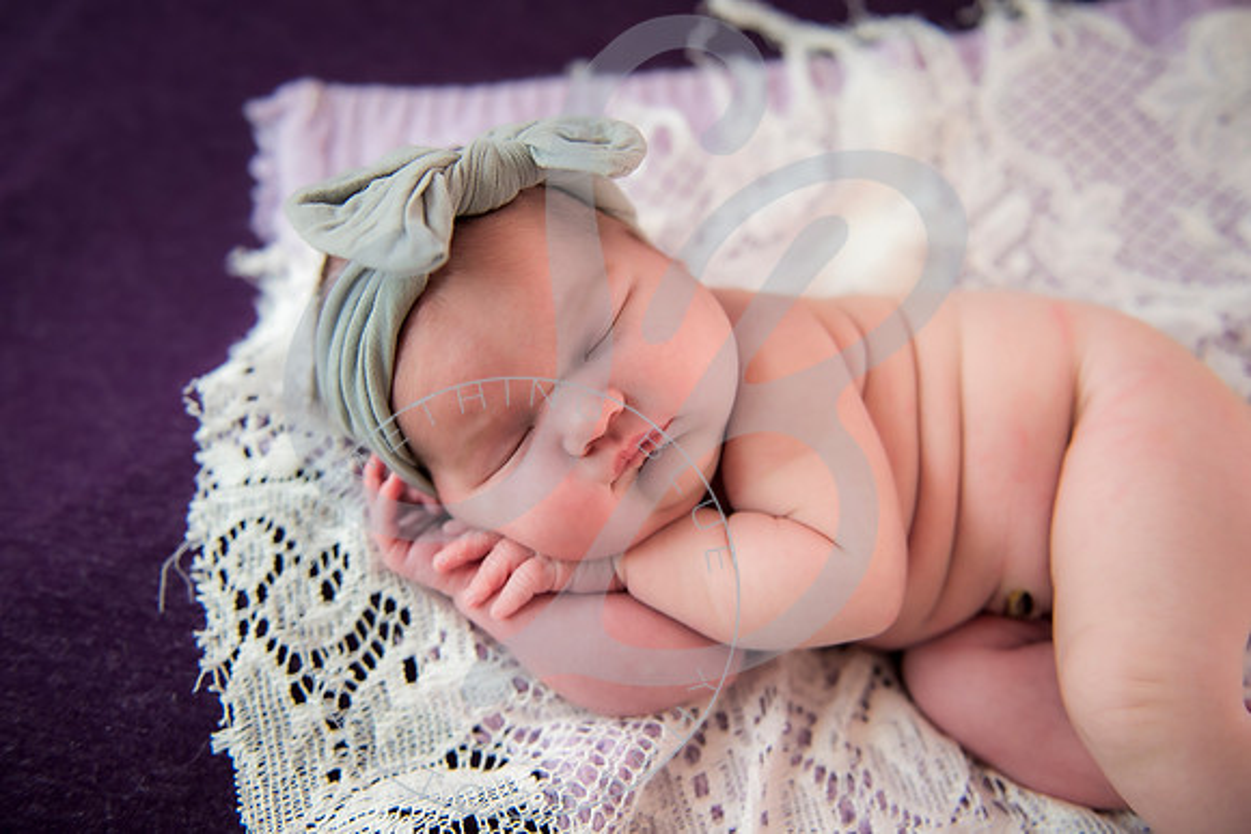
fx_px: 1099
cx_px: 613
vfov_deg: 41.6
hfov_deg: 59.3
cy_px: 409
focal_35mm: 32
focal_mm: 31
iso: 800
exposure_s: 1/125
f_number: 2.8
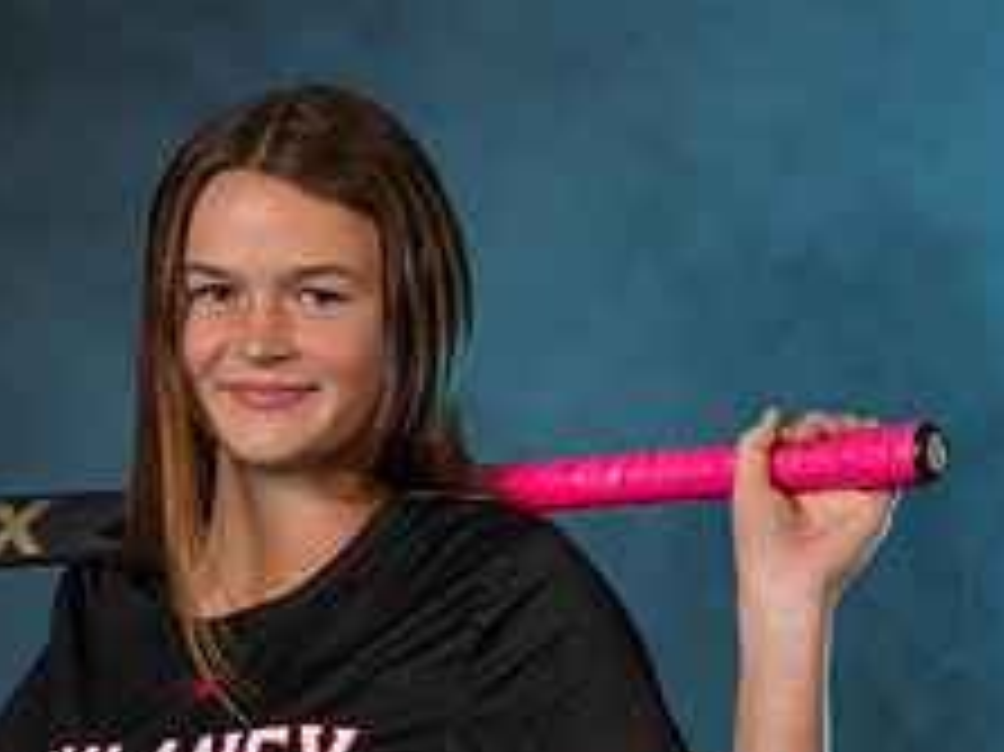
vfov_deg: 4.5
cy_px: 746
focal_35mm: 331
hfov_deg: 6.0
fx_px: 9595
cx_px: 316
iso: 80
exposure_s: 1/125
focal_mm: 88
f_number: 5.6
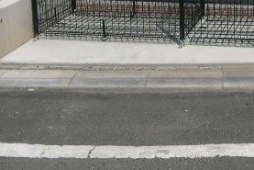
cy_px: 25
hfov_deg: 23.7
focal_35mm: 84
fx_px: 593
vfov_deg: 16.1
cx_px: 214
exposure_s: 1/314
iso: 100
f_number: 8
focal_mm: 5.4
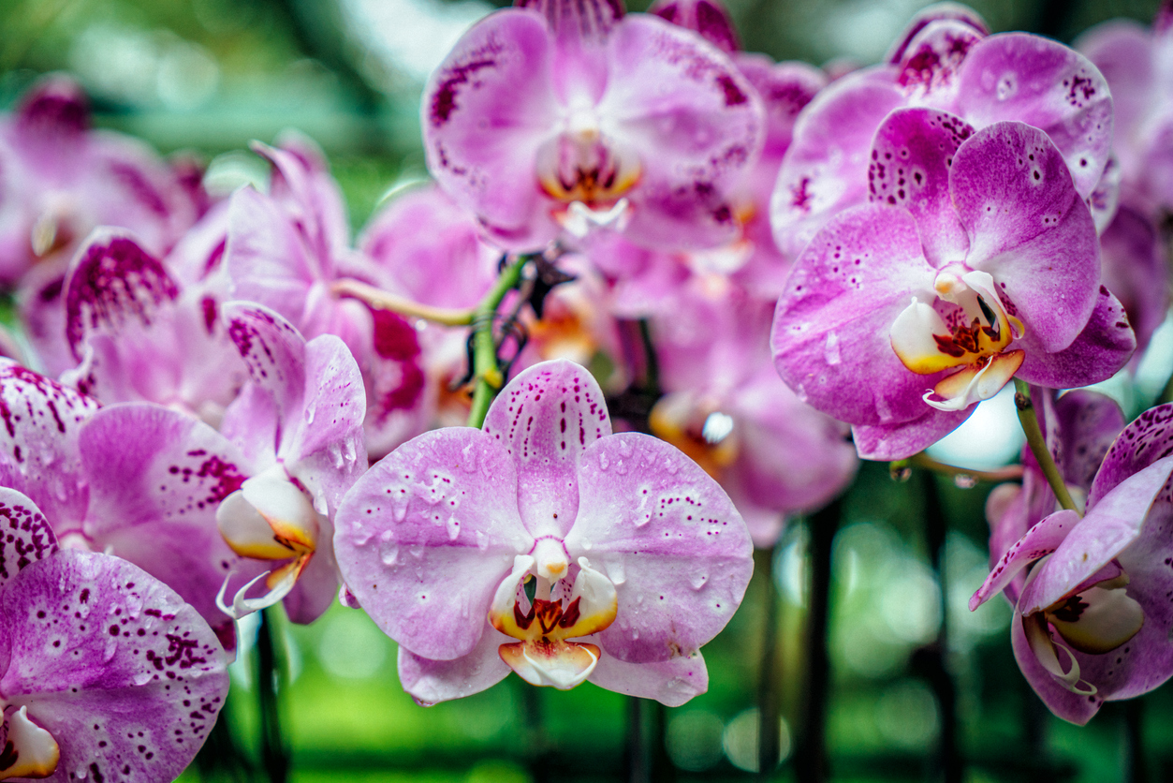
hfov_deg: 28.8
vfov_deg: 19.5
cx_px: 586
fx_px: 2281
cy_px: 392
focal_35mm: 70
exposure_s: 1/250
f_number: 5
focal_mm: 70
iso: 400
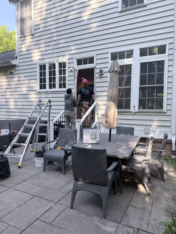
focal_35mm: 24
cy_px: 117
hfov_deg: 56.8
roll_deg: -0.5
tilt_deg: -2.4
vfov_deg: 71.6
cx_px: 88
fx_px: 163
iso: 80
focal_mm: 6.76
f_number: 1.78
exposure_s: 1/356
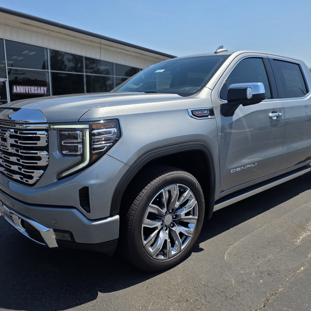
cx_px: 171
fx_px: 285
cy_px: 151
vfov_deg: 57.3
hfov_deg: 57.2
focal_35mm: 28
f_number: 1.7
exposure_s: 1/4145
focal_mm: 6.3
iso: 80
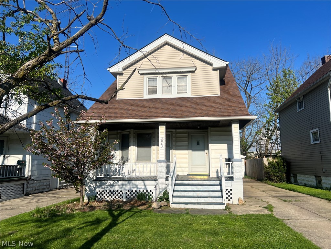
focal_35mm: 26
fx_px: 249
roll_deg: -0.5
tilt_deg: +7.9
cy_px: 124
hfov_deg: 67.3
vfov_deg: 53.1
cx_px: 166
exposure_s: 1/6993
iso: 50
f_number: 1.5
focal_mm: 5.7
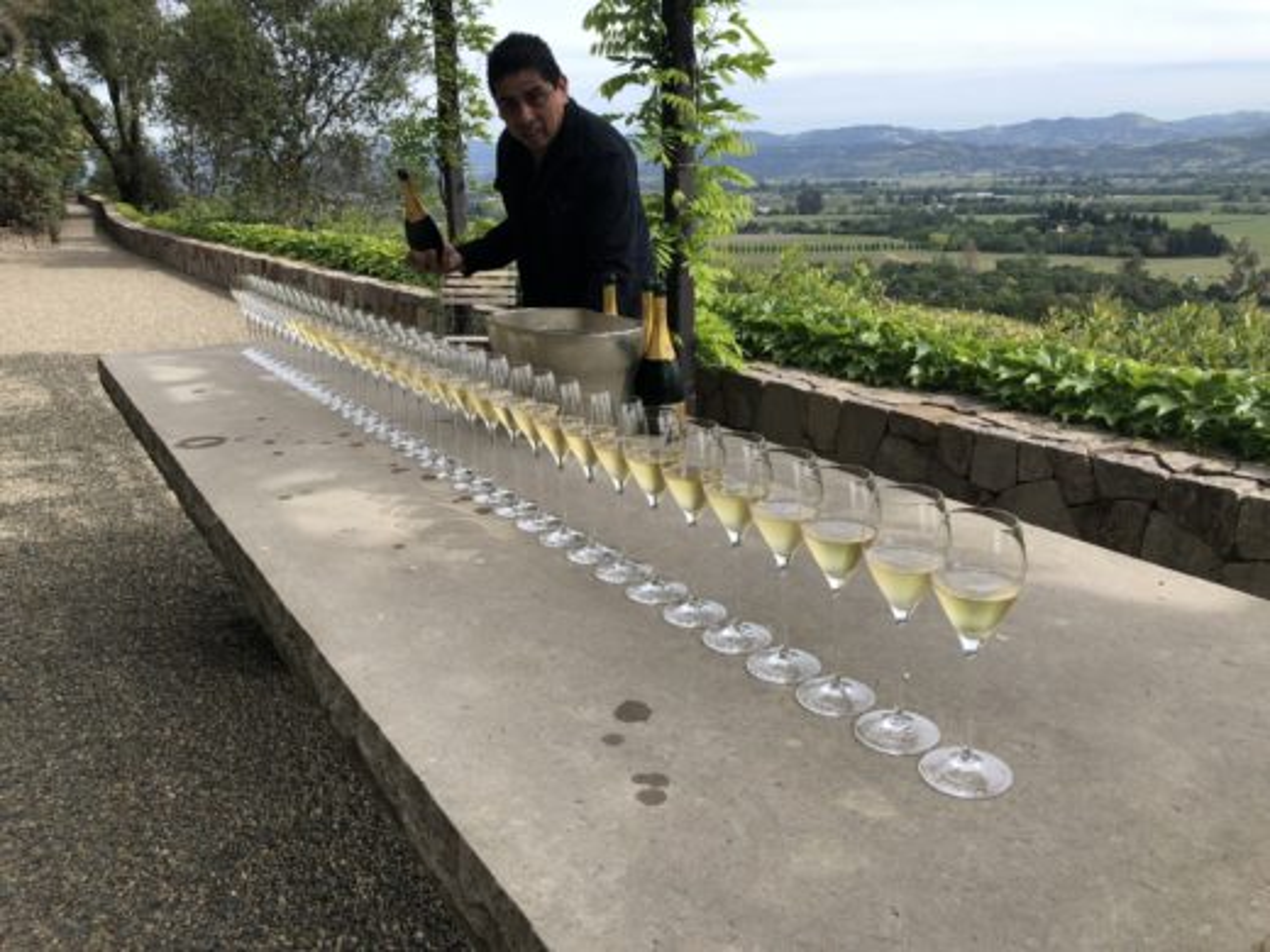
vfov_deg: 49.7
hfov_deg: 63.4
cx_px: 635
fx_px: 1027
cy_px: 476
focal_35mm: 28
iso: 20
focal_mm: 3.99
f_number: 1.8
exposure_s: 1/889
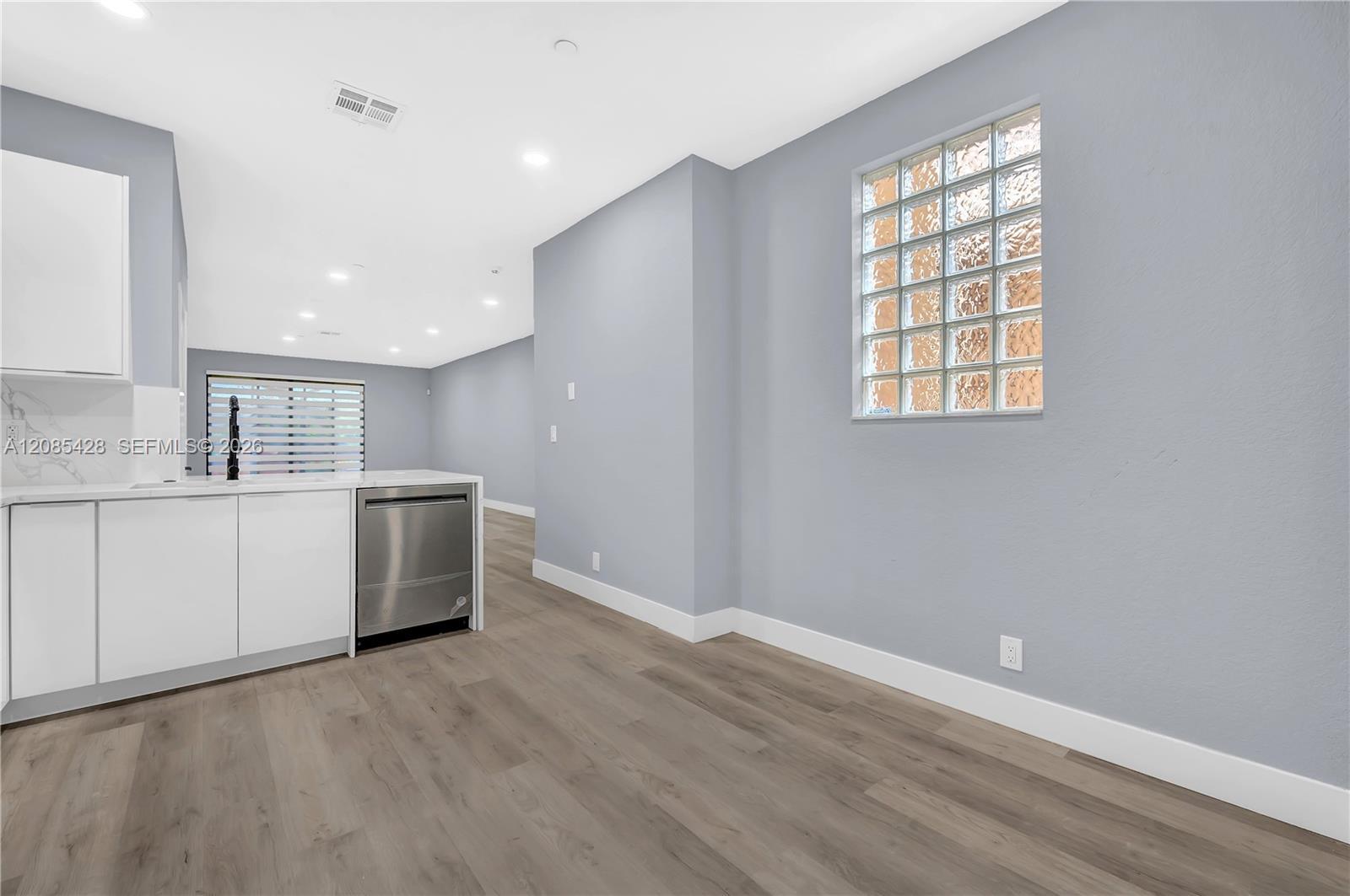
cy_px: 448
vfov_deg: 81.1
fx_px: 524
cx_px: 675
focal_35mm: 14
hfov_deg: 104.3
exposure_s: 1/50
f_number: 8
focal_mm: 14
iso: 640
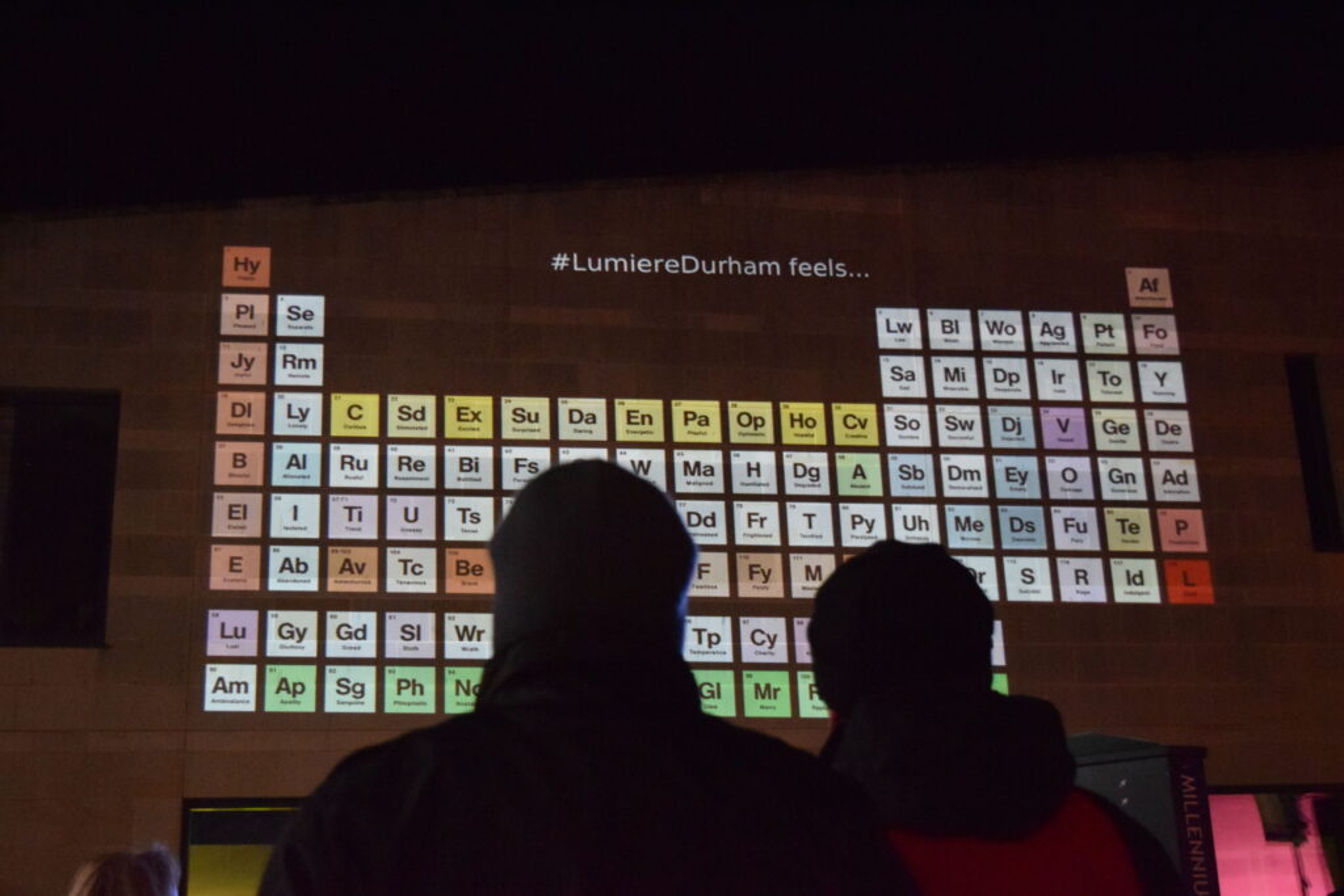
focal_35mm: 48
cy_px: 448
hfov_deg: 41.1
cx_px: 672
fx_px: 1792
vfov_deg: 28.1
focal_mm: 32
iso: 6400
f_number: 4.5
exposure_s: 1/50
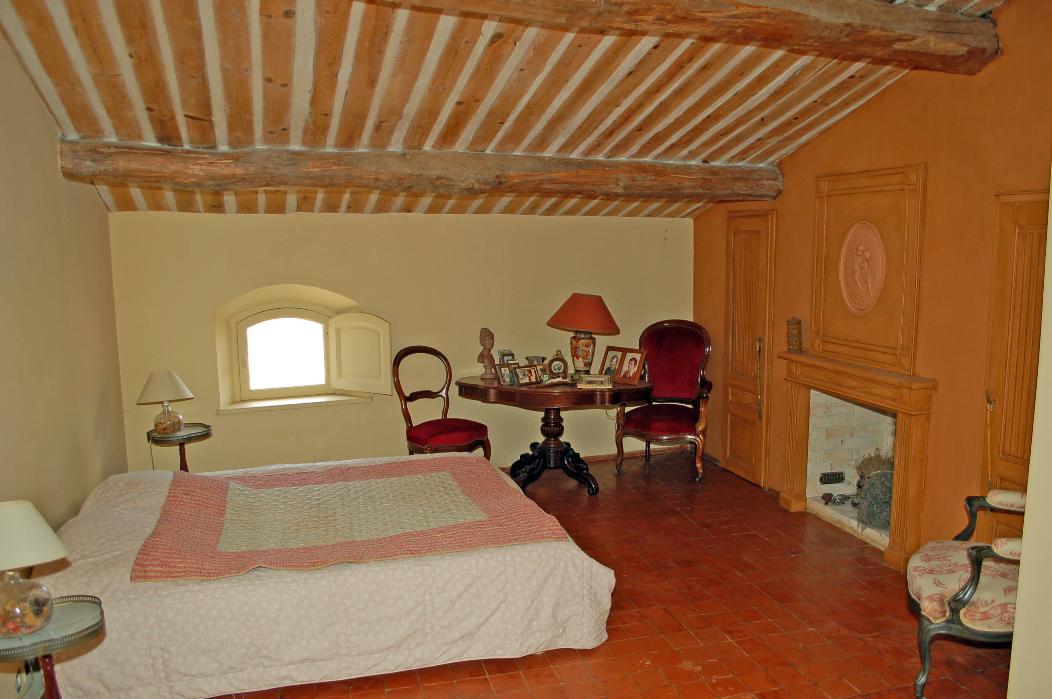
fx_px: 788
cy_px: 350
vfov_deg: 47.8
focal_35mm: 27
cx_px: 526
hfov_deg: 67.4
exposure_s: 1/60
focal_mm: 18
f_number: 3.5
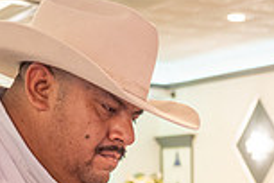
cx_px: 331
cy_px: 340
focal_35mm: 121
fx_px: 921
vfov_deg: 10.6
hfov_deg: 16.2
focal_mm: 32
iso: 800
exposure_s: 1/125
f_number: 2.8
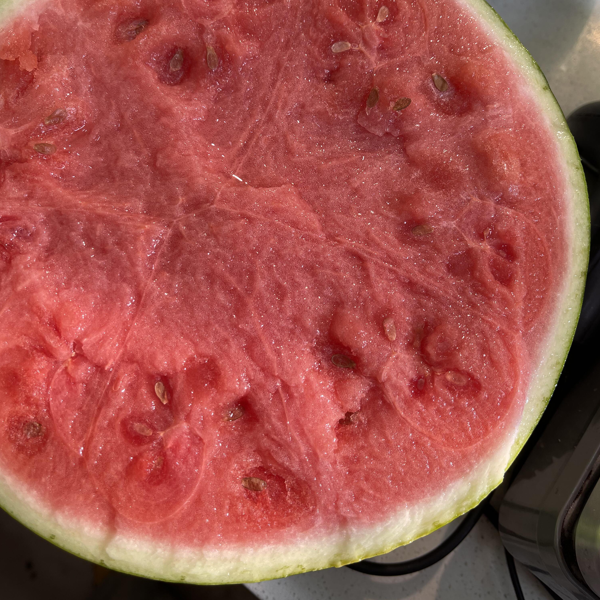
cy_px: 231
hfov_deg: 52.5
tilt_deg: -69.4
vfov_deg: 52.1
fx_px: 608
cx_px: 299
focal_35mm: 31
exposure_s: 1/109
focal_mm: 5.1
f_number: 1.6
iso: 32
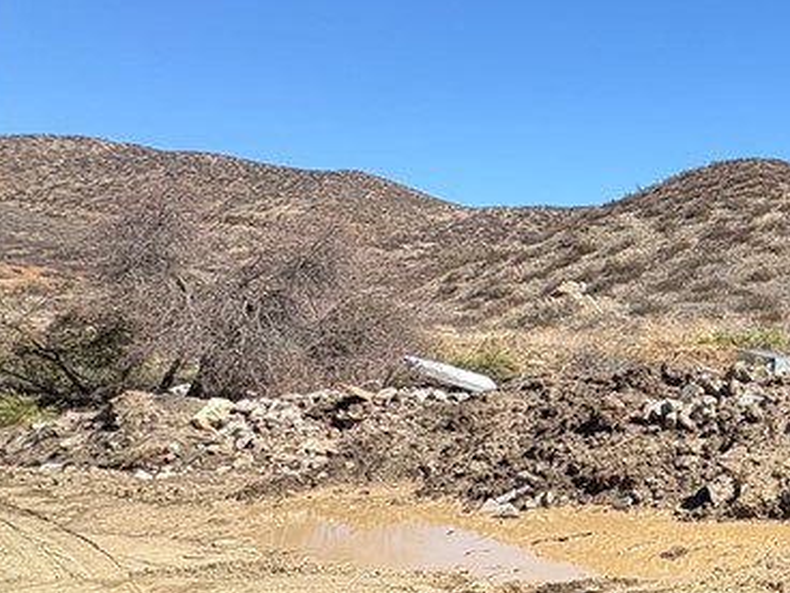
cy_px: 339
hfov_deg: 32.4
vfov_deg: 36.7
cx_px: 1082
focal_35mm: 39
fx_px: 890
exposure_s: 1/1370
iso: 50
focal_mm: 2.22
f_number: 2.2
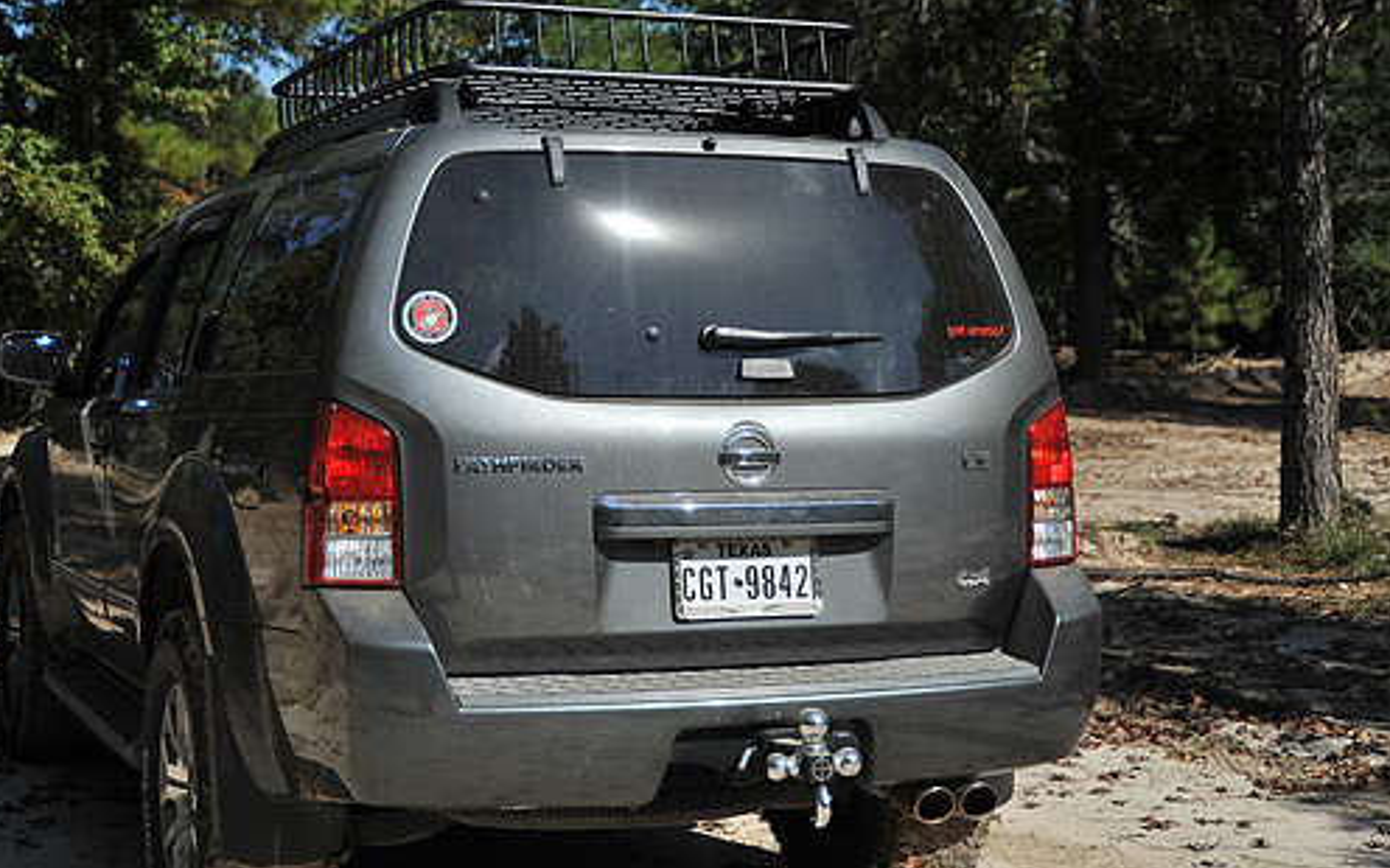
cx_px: 614
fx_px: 2349
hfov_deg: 32.9
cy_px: 400
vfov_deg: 21.0
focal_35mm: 62
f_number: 5.6
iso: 200
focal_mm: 52
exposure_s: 1/2500
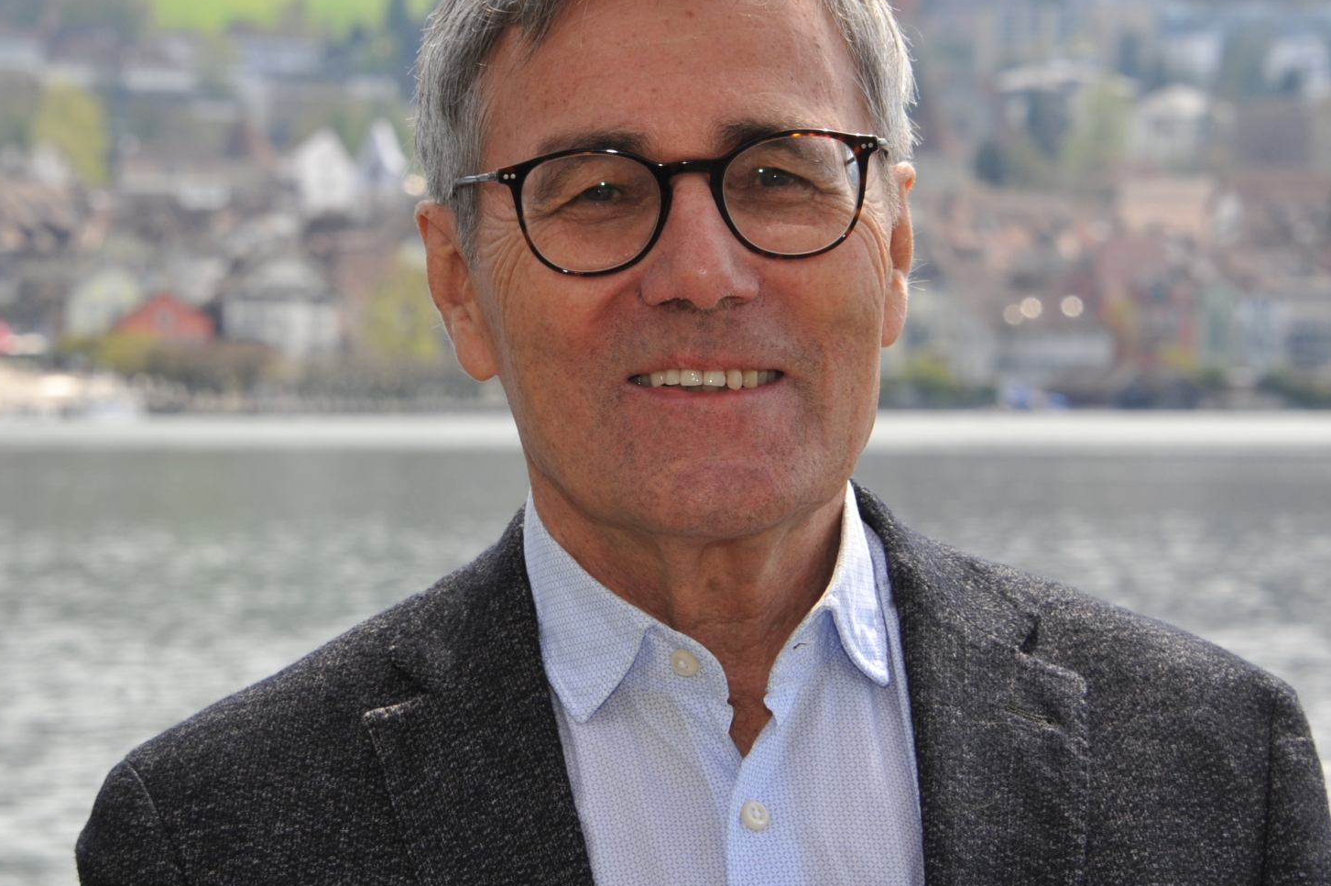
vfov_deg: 8.0
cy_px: 326
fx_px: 6355
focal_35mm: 172
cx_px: 592
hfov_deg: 12.0
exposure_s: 1/250
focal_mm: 100
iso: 400
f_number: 13
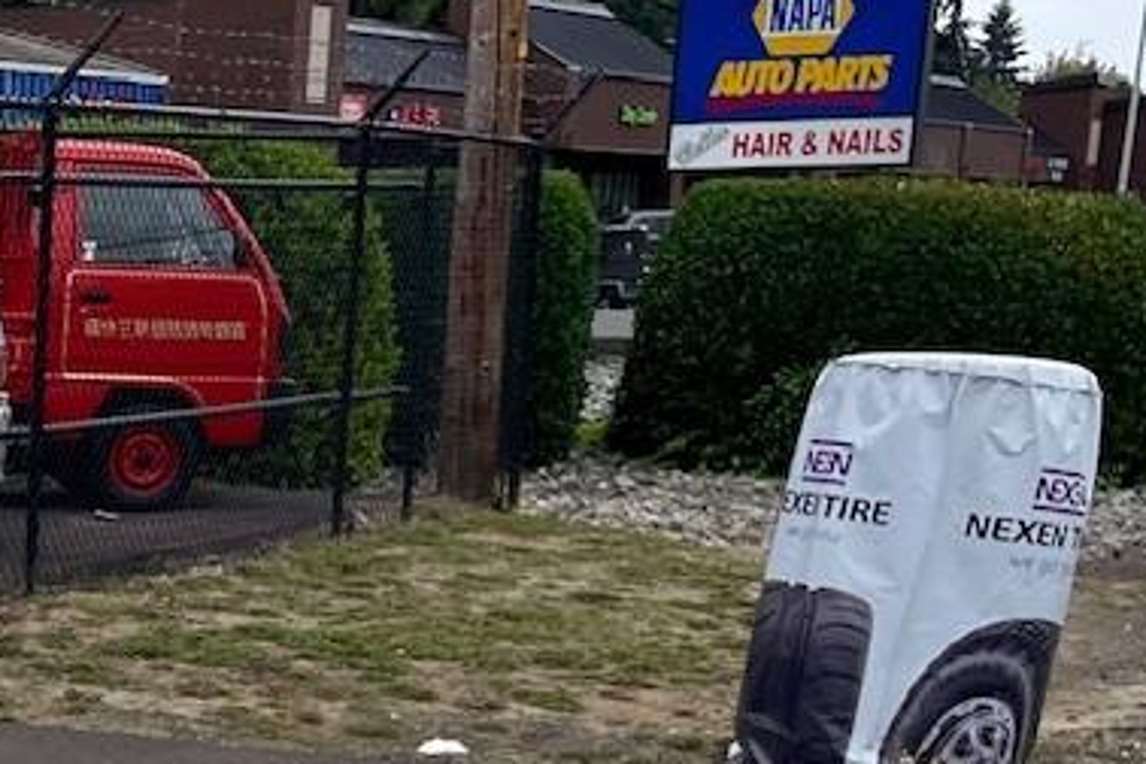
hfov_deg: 20.5
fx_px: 2801
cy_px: 1176
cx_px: -458
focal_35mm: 88
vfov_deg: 14.4
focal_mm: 5.1
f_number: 1.6
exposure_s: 1/1795
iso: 32
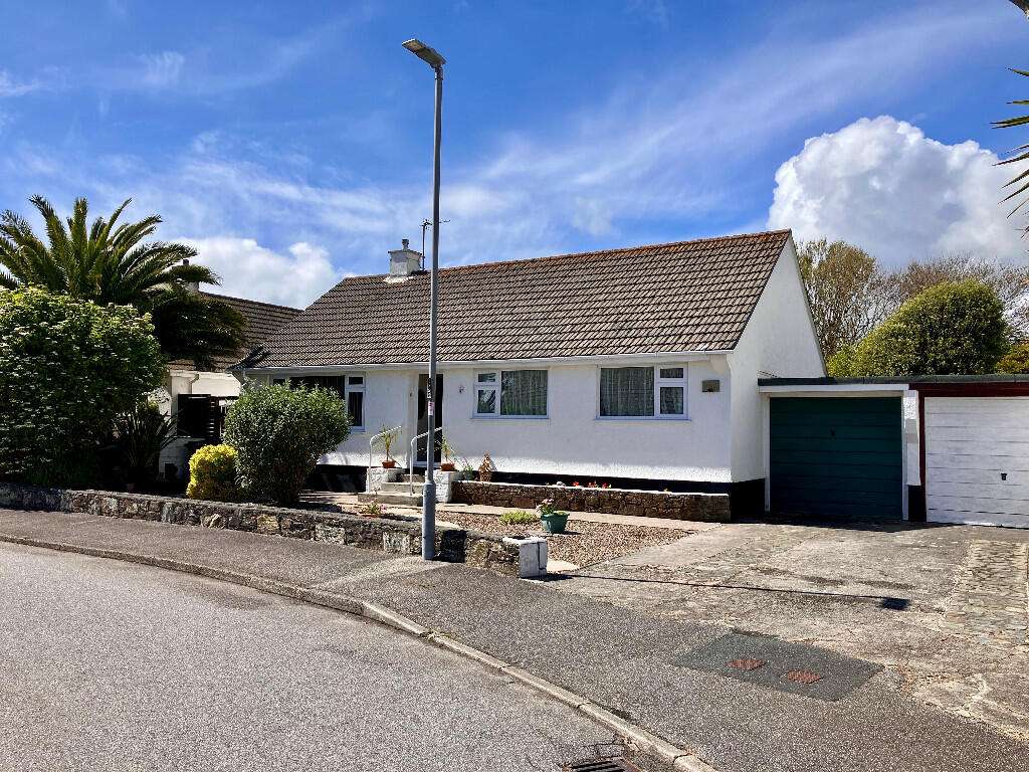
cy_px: 386
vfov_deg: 49.7
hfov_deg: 63.4
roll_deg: -1.7
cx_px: 514
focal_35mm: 28
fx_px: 832
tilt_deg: +2.7
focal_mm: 3.99
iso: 32
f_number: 1.8
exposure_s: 1/2558
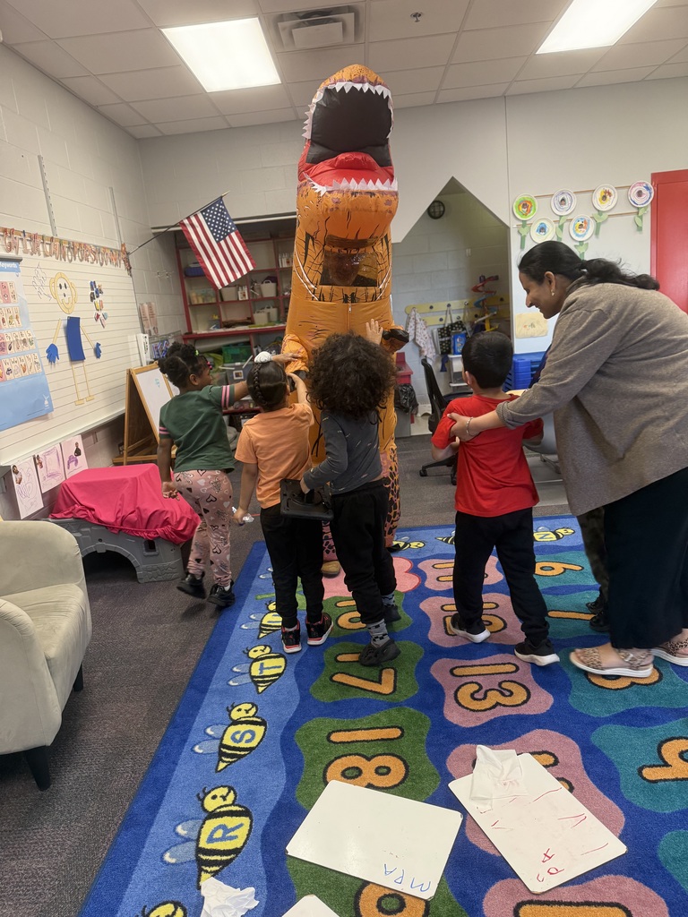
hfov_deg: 56.8
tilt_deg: -10.5
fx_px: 636
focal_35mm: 24
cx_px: 344
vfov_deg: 71.6
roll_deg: +6.0
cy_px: 458
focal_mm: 6.76
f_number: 1.78
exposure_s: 1/120
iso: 200
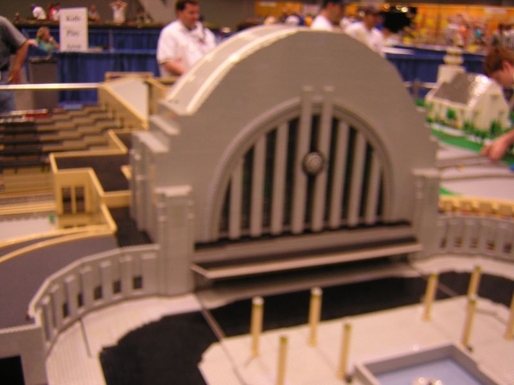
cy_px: 192
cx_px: 257
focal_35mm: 36
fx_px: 535
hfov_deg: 51.4
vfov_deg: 39.7
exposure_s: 1/22.7
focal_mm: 4.7
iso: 140
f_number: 2.6
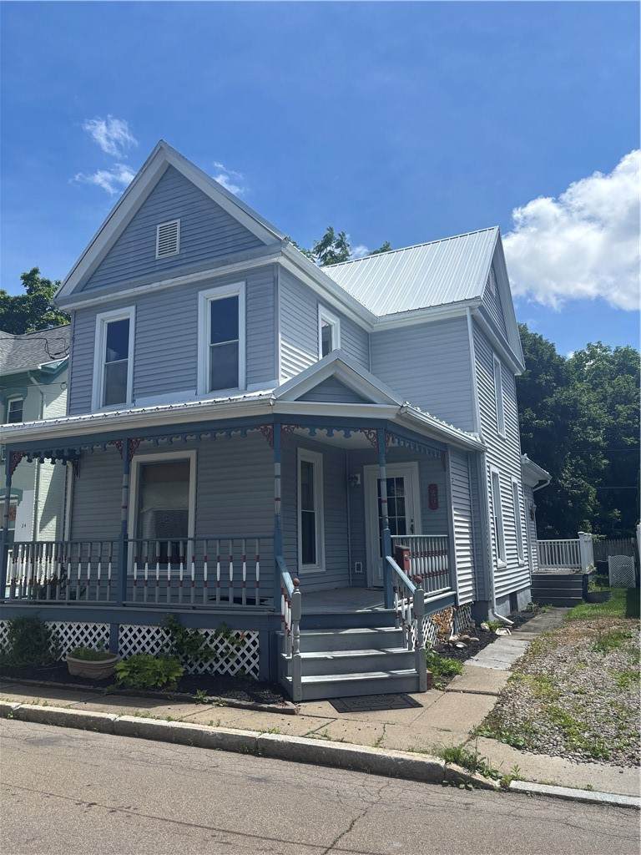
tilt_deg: +11.7
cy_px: 428
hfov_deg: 53.1
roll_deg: +1.6
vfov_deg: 67.3
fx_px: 642
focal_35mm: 26
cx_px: 320
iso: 50
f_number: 1.6
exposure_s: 1/2933
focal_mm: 5.96
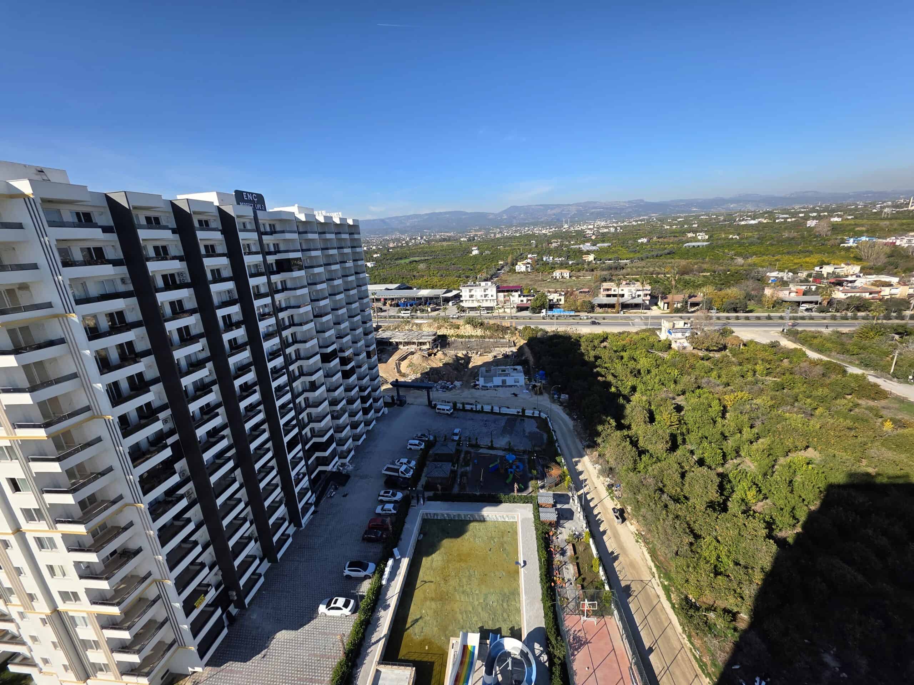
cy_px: 342
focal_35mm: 13
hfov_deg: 106.2
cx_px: 457
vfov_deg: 89.9
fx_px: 343
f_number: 1.9
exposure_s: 1/1751
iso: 40
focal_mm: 2.2
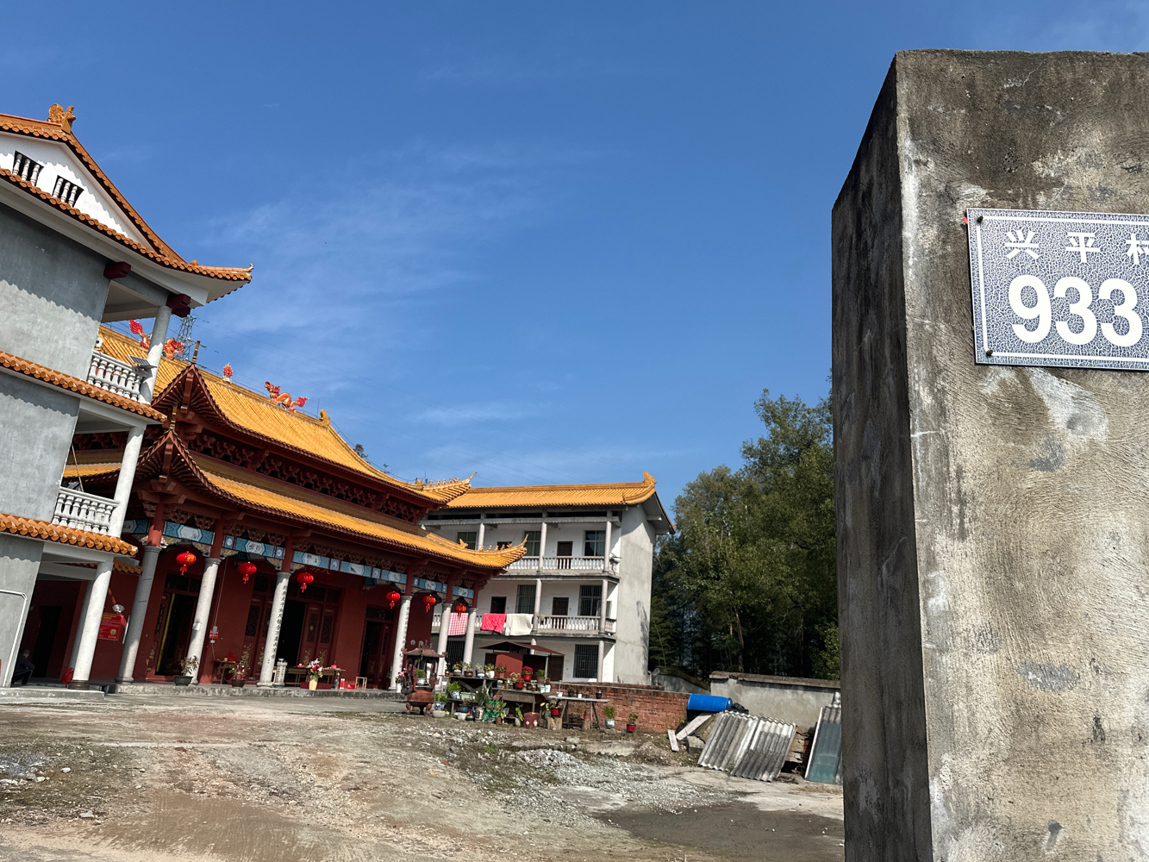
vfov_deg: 51.3
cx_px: 625
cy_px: 397
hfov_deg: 65.2
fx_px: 896
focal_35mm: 27
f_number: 1.78
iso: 80
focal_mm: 6.86
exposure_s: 1/5525
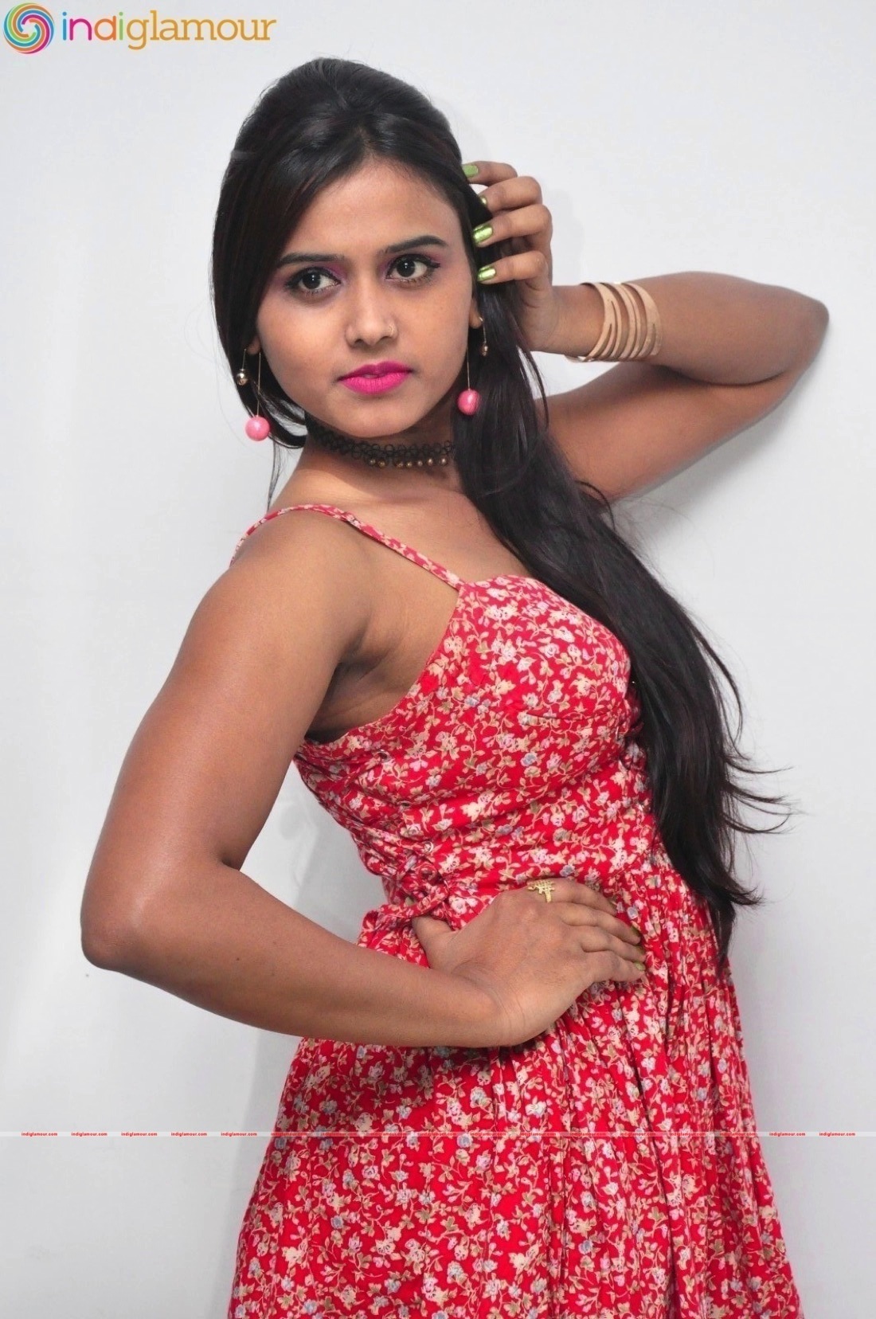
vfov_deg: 23.4
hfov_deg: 15.7
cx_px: 438
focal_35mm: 87
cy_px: 660
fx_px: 3183
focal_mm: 58
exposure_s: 1/125
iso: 3200
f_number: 5
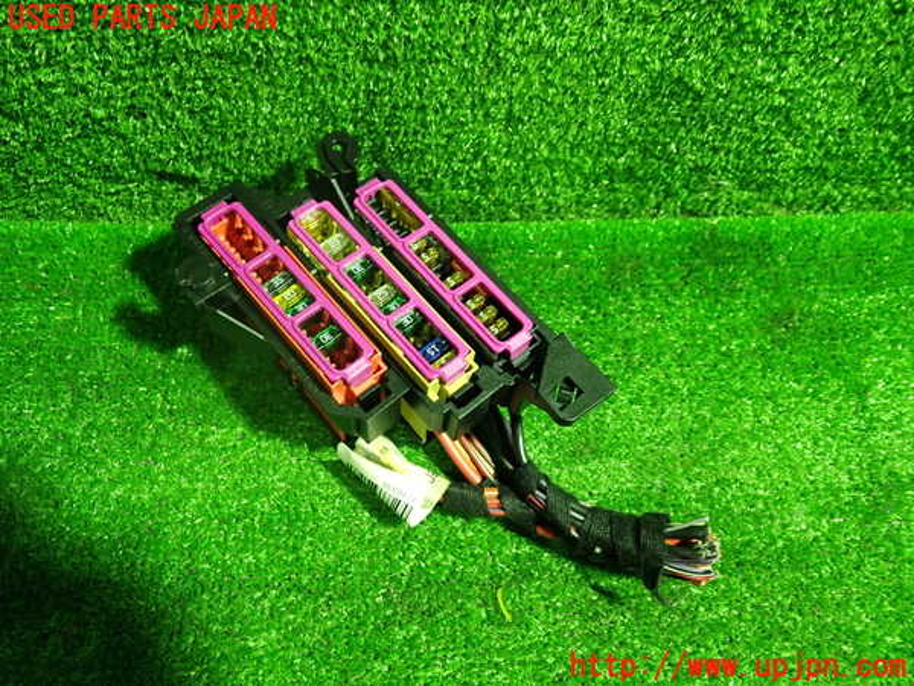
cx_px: 457
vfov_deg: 46.8
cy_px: 343
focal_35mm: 30
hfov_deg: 60.0
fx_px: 792
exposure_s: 1/30
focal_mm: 5.4
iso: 500
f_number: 2.3
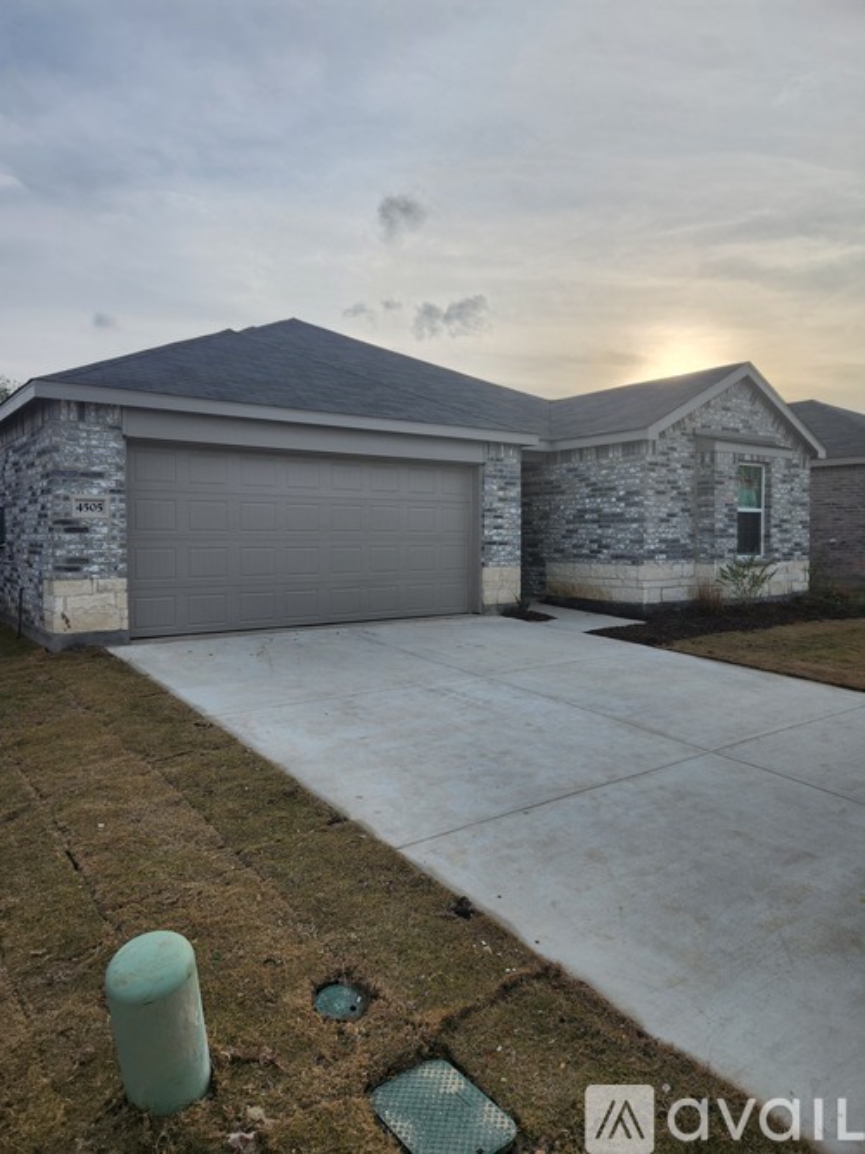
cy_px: 577
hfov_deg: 58.9
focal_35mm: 23
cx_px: 432
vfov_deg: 73.9
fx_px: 767
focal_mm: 5.4
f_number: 1.8
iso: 20
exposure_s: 1/1437
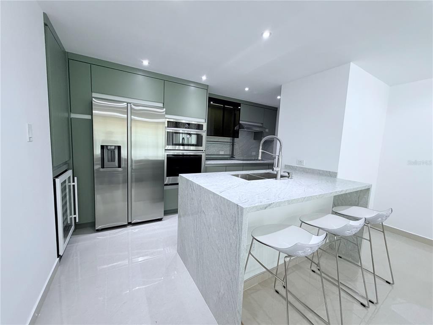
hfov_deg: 102.1
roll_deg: -2.3
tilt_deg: -5.4
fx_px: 175
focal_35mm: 14
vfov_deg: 85.7
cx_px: 216
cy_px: 162
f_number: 2.2
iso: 200
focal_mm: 2.22
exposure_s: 1/60
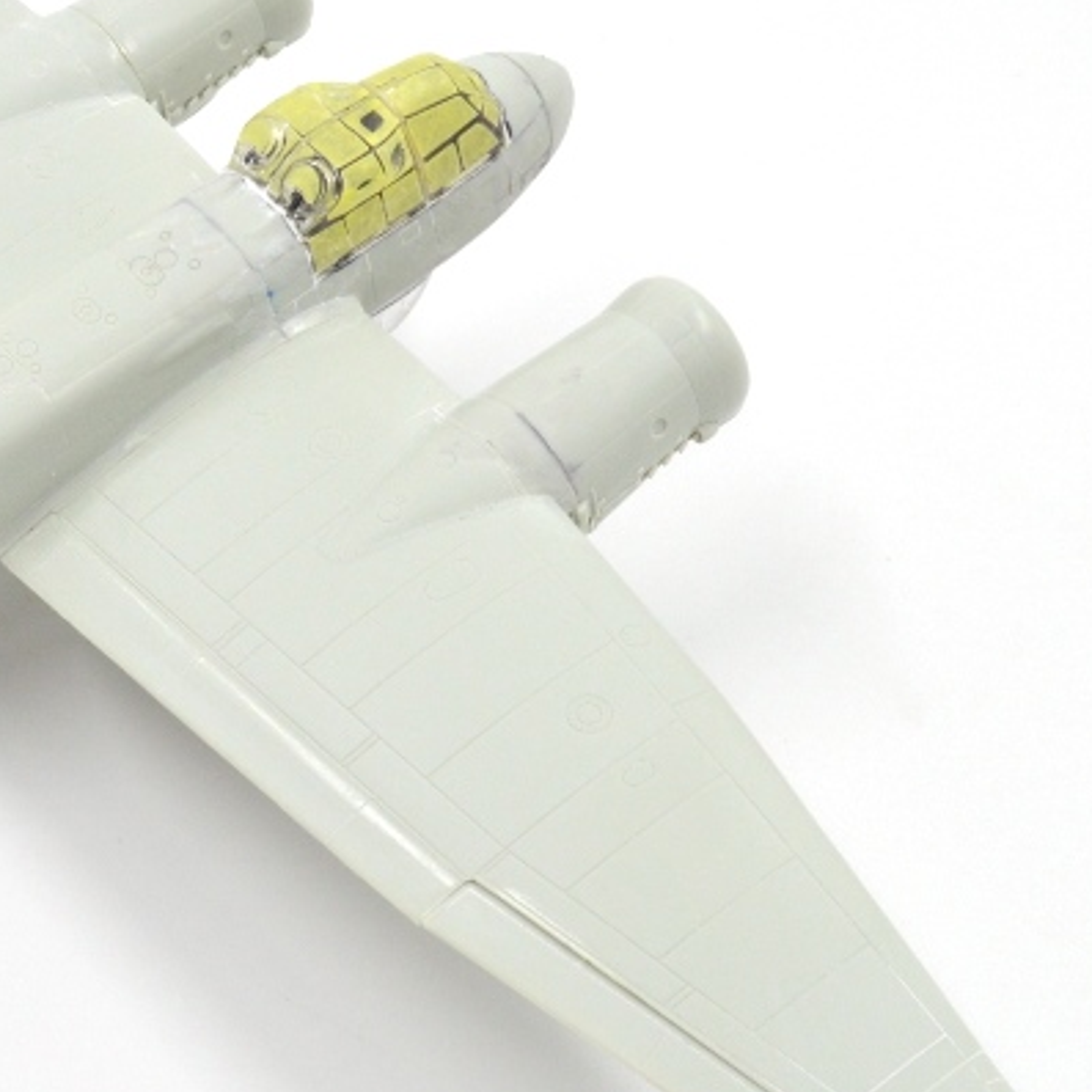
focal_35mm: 92
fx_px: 3284
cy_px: 485
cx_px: 30
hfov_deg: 18.4
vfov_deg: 18.9
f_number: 16
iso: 400
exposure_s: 1/60
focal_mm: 28
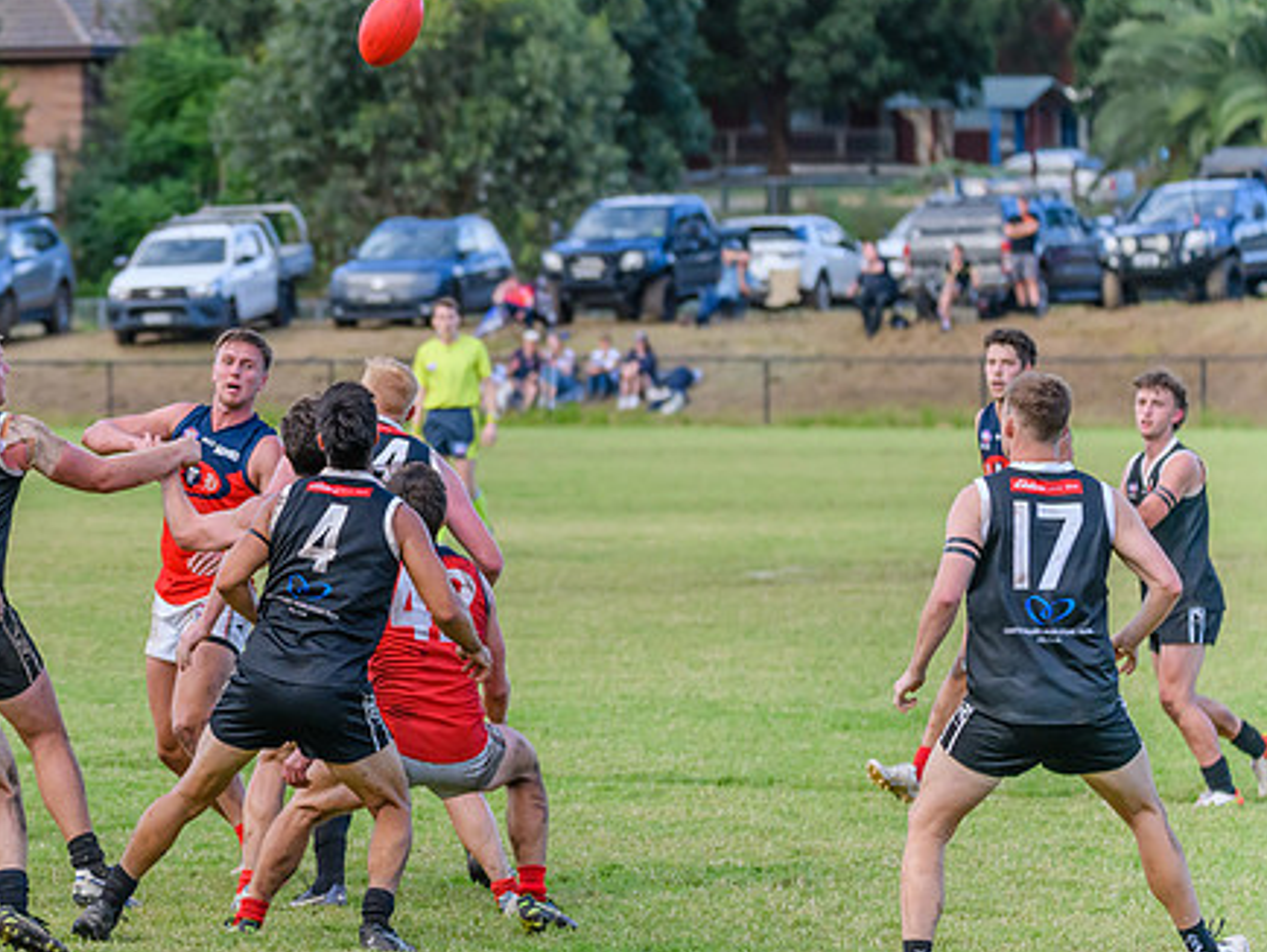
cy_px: 458
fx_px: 10657
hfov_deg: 6.8
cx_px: 331
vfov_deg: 5.1
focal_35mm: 291
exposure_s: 1/2000
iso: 2200
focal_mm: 190
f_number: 5
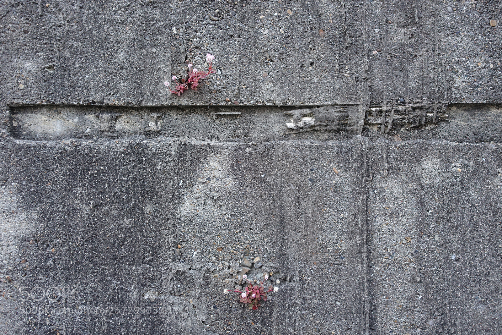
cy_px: 168
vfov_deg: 53.1
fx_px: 335
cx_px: 251
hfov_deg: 73.8
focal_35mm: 24
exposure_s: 1/30
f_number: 1.8
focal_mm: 8.8
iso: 200
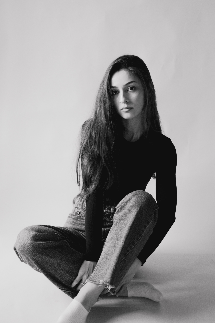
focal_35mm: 53
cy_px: 162
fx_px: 475
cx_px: 108
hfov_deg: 25.5
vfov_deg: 37.5
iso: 1600
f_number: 2
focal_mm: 35
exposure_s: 1/100
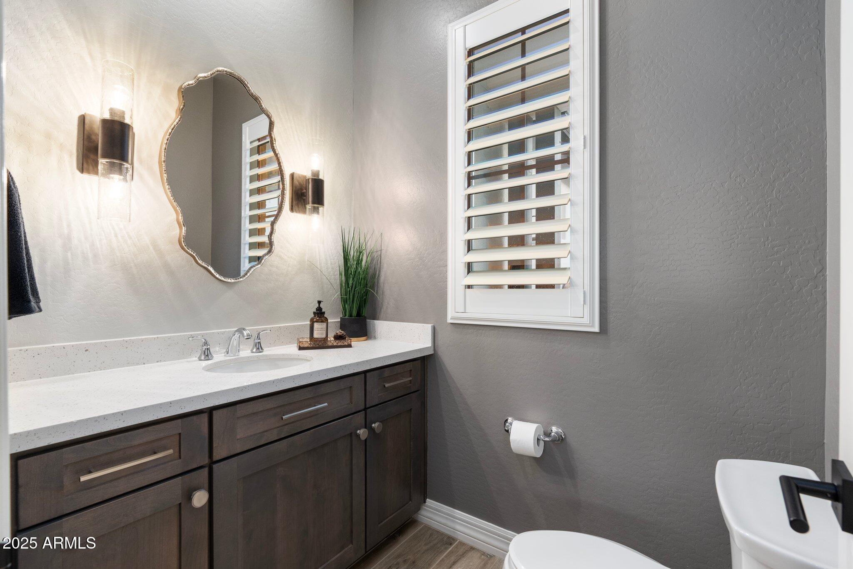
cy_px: 284
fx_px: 379
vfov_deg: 73.7
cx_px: 426
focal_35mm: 16
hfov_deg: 96.7
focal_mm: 16
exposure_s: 1/2.5
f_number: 8
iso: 1000
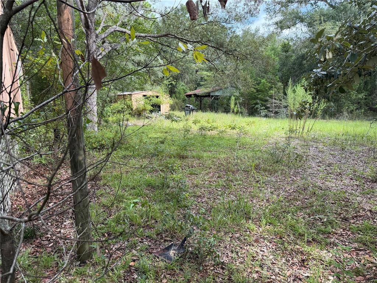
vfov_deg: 56.8
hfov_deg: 71.6
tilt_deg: -8.0
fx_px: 261
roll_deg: +1.1
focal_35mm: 24
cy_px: 142
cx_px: 188
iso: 100
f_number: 1.78
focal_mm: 6.76
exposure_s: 1/979
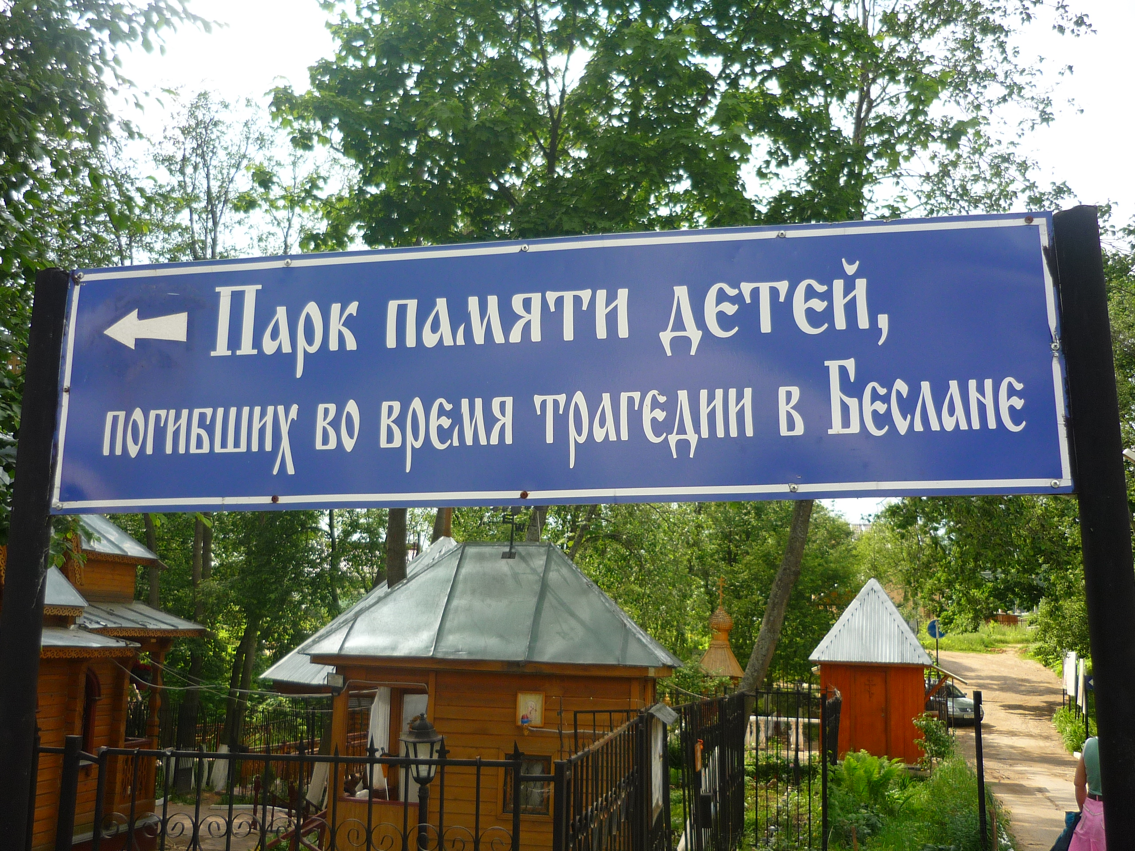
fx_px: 1082
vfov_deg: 42.9
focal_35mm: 33
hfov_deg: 55.4
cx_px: 568
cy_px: 426
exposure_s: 1/500
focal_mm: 5.5
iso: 100
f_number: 2.8
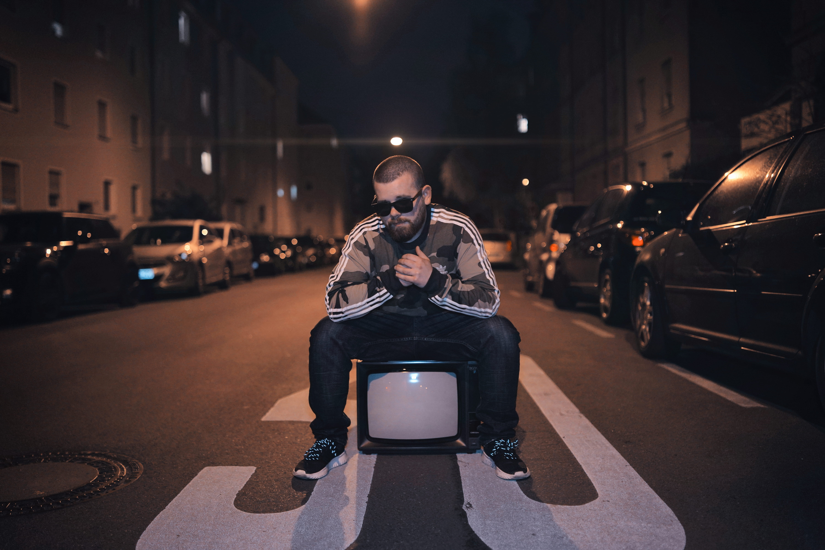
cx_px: 412
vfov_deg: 37.9
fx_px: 802
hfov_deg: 54.4
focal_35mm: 35
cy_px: 275
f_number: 1.4
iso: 1600
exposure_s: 1/100
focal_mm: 35
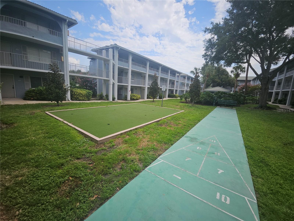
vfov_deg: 89.9
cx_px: 147
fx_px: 110
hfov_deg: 106.2
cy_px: 110
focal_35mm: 13
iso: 32
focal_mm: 1.7
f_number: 2.2
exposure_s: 1/1369
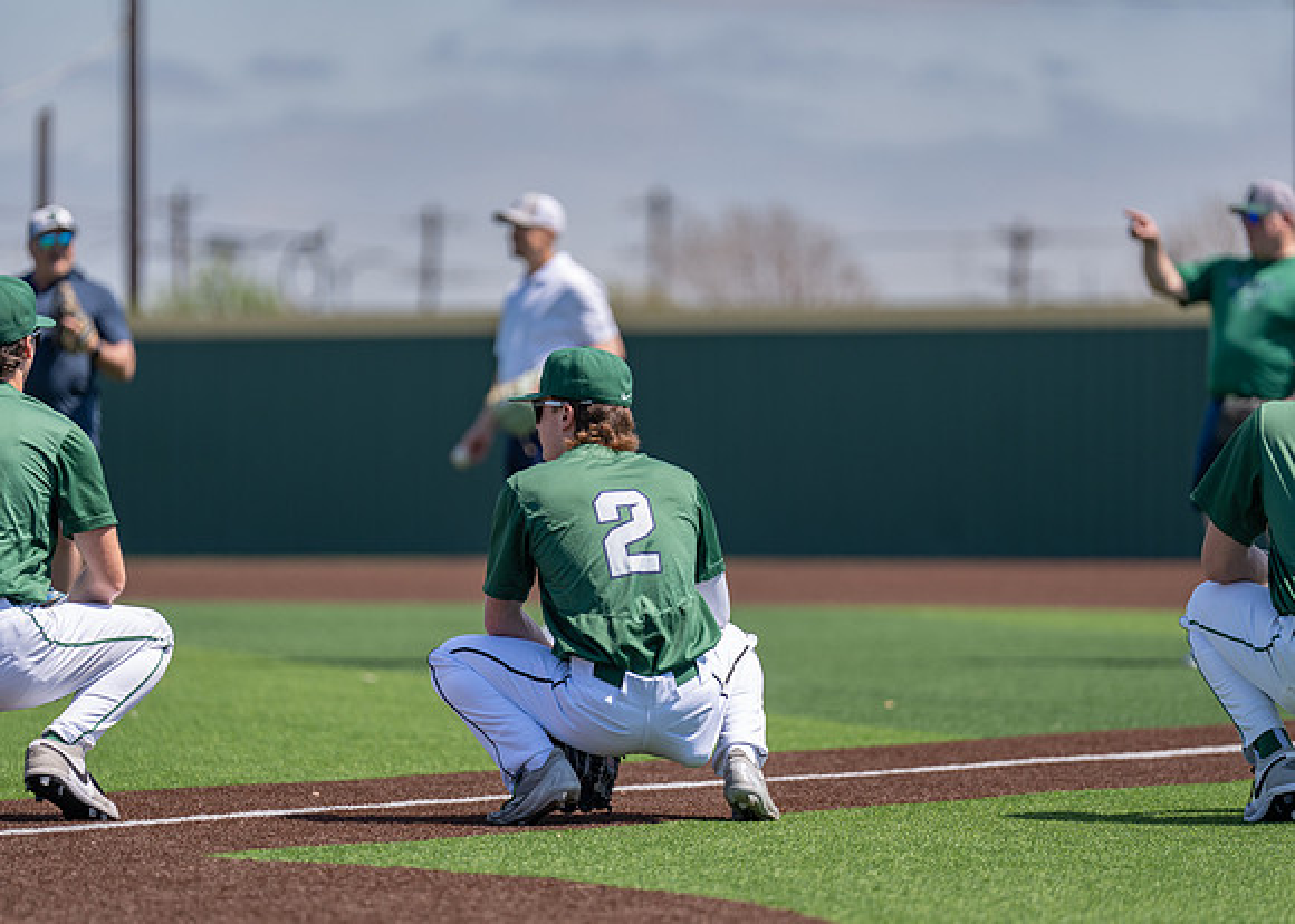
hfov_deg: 9.2
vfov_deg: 6.6
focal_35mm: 218
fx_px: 8016
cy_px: 466
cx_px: 640
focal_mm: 200
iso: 100
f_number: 2.8
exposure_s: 1/2000
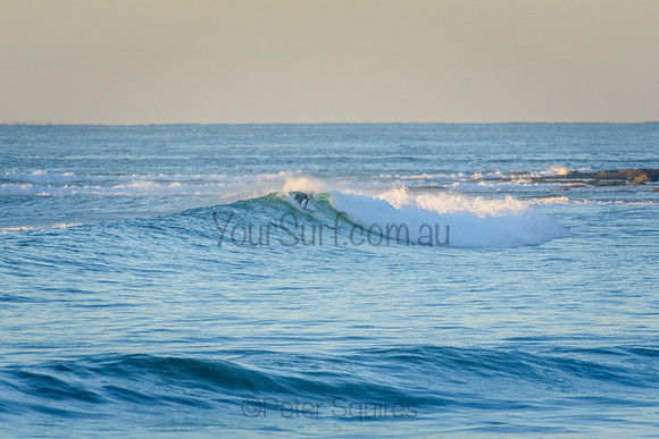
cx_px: 330
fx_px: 14189
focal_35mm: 775
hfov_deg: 2.7
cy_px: 220
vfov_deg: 1.8
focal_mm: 500
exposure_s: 1/1250
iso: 640
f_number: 5.6
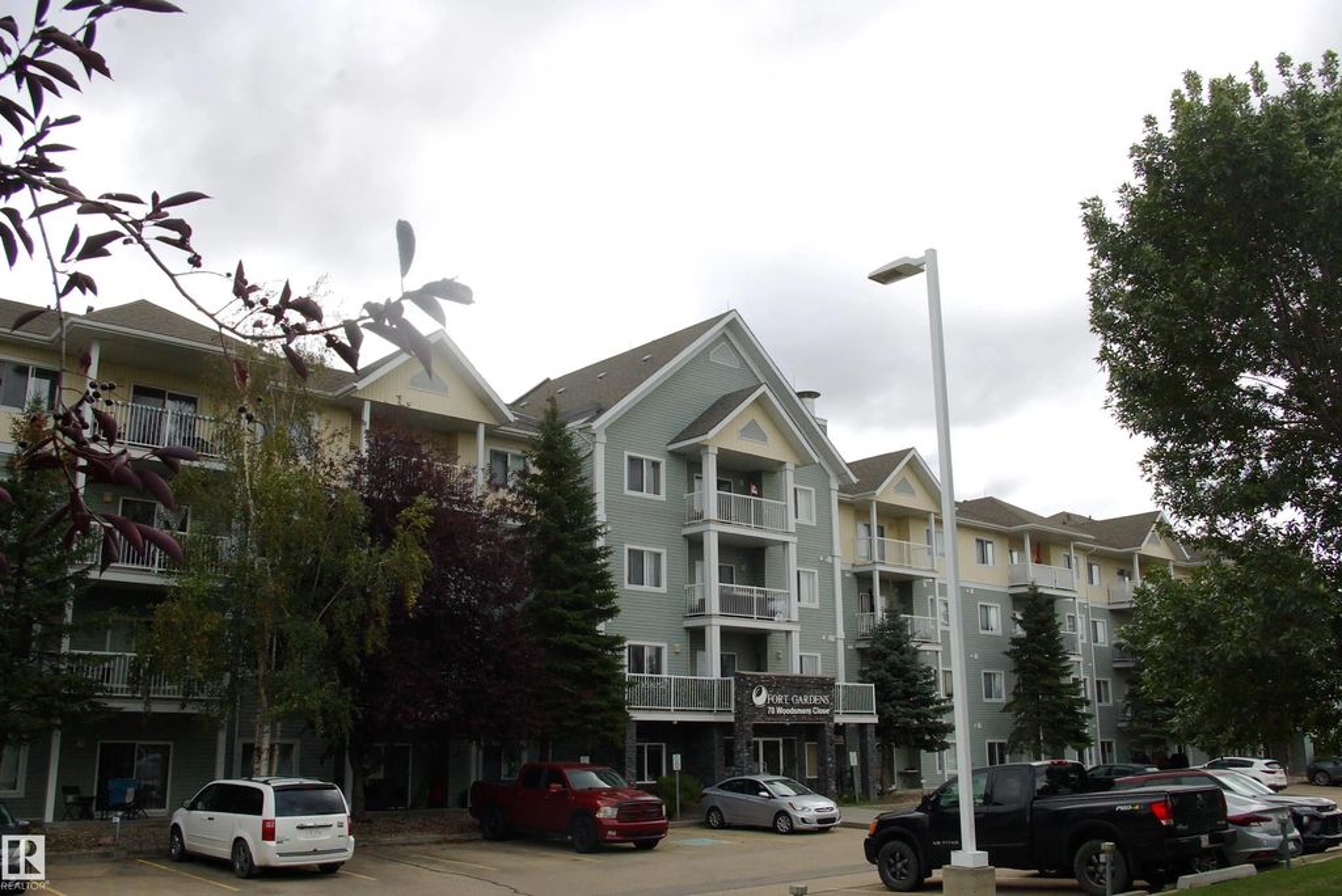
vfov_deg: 41.8
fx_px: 1175
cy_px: 448
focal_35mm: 32
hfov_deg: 59.5
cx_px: 671
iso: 800
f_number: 13
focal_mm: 21
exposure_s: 1/500
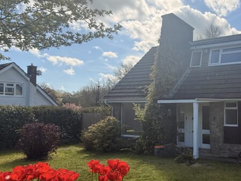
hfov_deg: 51.7
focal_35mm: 32
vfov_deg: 44.1
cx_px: 206
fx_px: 223
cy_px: 98
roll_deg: -0.2
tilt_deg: +2.6
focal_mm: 2.22
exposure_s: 1/2092
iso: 64
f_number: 2.2
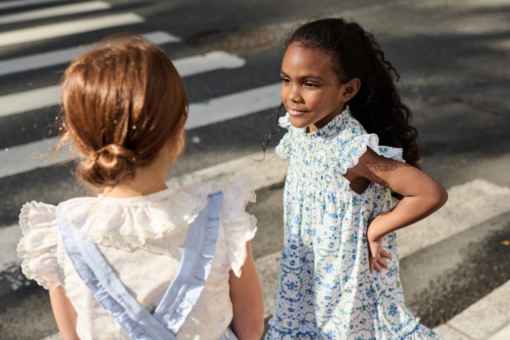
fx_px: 708
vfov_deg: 27.0
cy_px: 170
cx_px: 255
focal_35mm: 50
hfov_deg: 39.6
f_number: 4
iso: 1000
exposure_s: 1/6400
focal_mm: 50
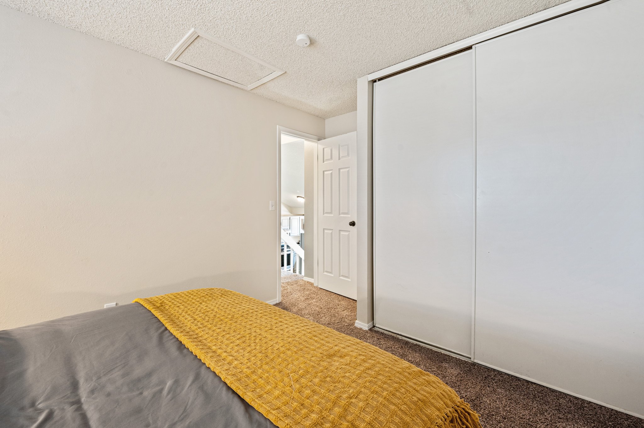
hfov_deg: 100.4
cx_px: 322
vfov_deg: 77.2
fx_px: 268
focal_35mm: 15
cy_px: 214
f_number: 8
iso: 800
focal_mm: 15
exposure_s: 1/4
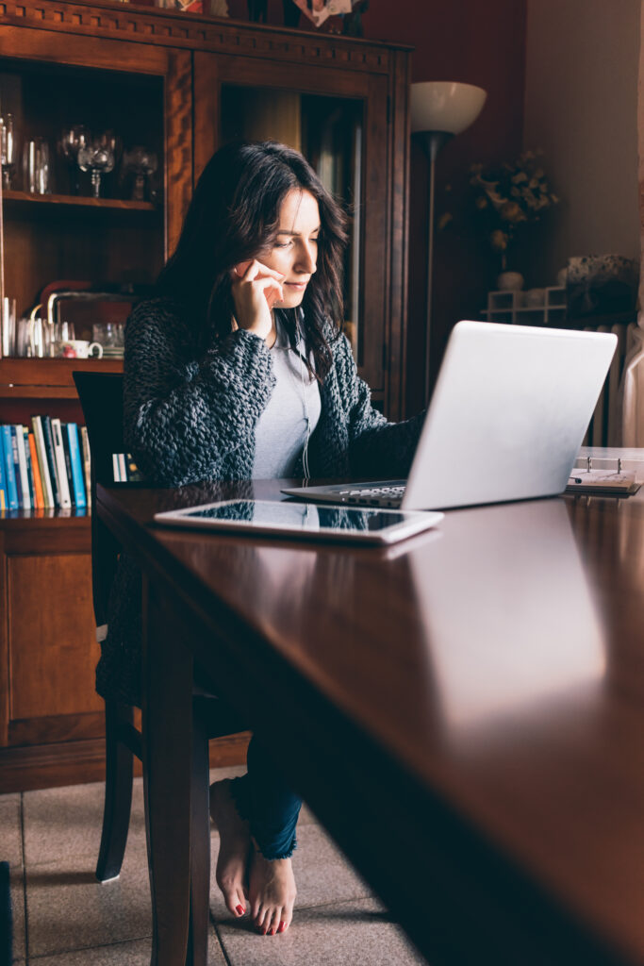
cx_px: 322
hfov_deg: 37.9
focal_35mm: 35
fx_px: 939
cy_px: 483
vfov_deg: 54.4
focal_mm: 35
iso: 640
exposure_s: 1/250
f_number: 2.8
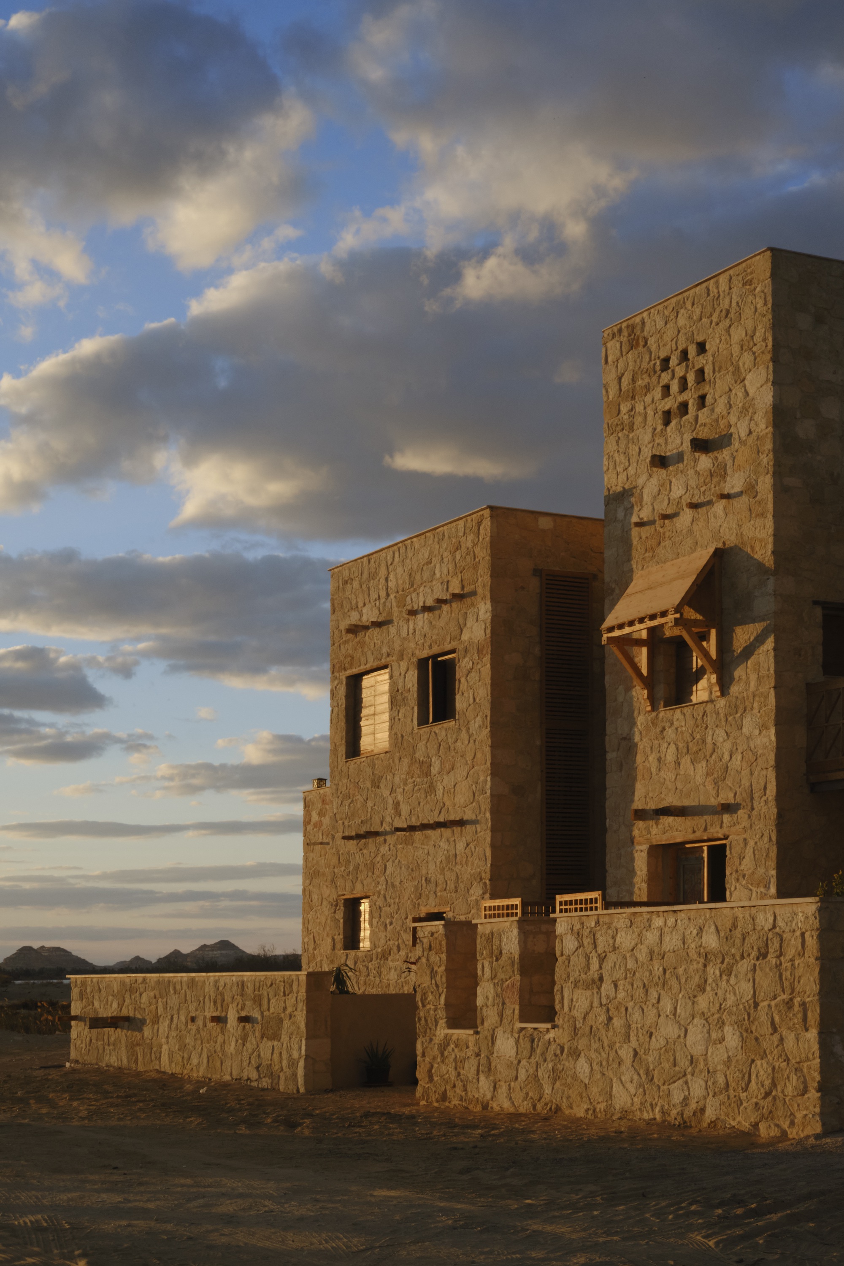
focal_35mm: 53
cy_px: 633
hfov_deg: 25.5
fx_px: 1864
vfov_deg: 37.5
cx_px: 422
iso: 500
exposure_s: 1/250
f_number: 16
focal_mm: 35
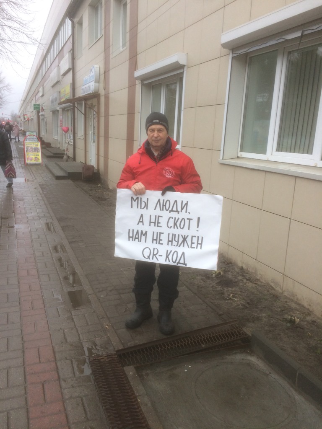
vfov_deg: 61.7
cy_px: 214
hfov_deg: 48.2
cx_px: 161
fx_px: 360
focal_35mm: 29
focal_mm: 4.15
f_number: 2.2
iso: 40
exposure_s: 1/100
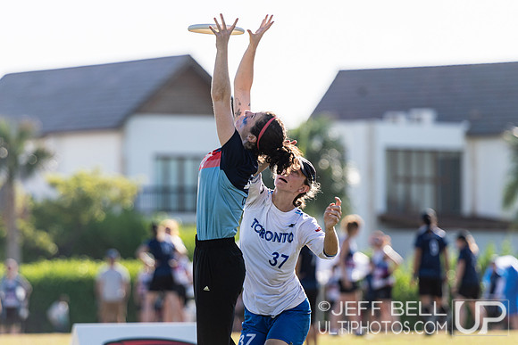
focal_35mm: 352
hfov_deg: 5.9
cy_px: 167
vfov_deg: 3.9
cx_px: 265
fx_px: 5063
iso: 64
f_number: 3.2
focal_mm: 200
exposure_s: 1/1250
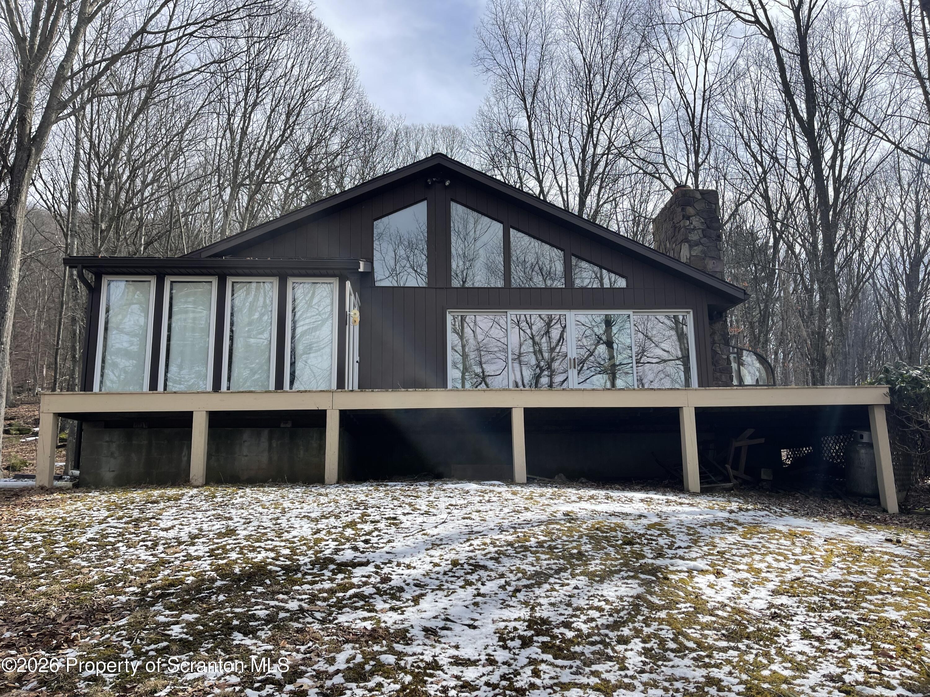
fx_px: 672
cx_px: 465
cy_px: 348
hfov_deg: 69.4
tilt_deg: +10.0
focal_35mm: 25
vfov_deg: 54.9
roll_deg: +1.2
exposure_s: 1/2488
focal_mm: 5.1
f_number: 1.6
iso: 32
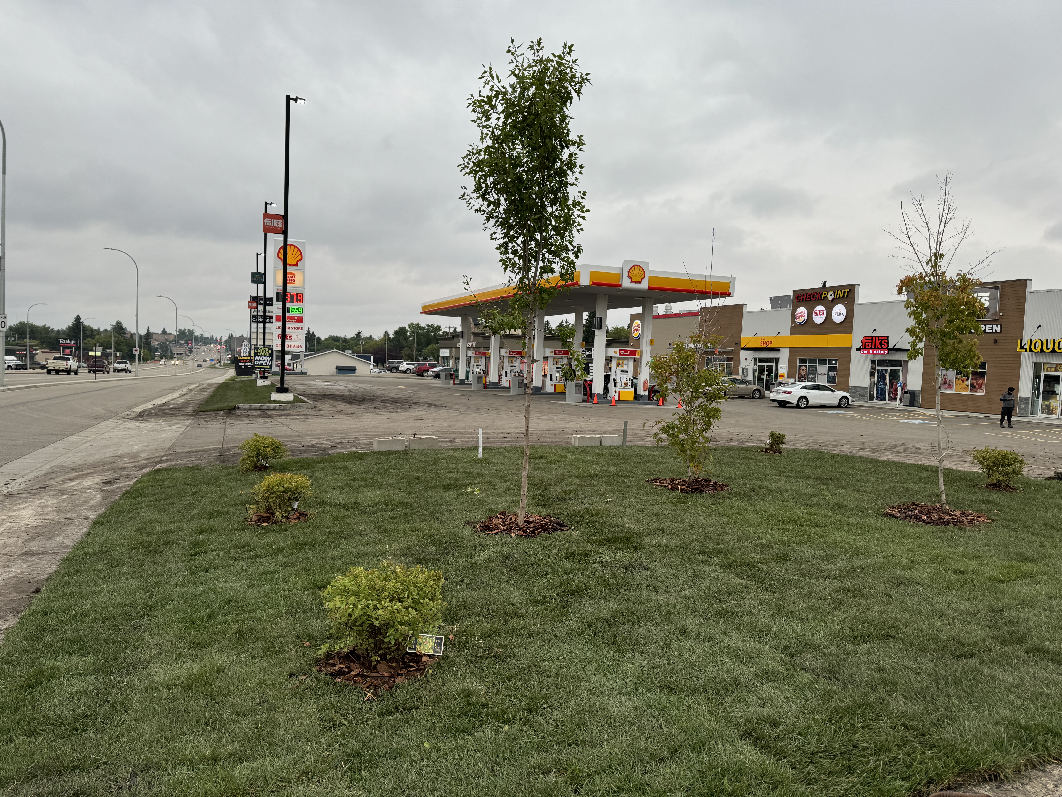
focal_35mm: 24
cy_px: 398
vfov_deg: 56.8
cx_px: 531
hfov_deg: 71.6
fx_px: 736
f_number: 1.78
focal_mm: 6.76
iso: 80
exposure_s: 1/495
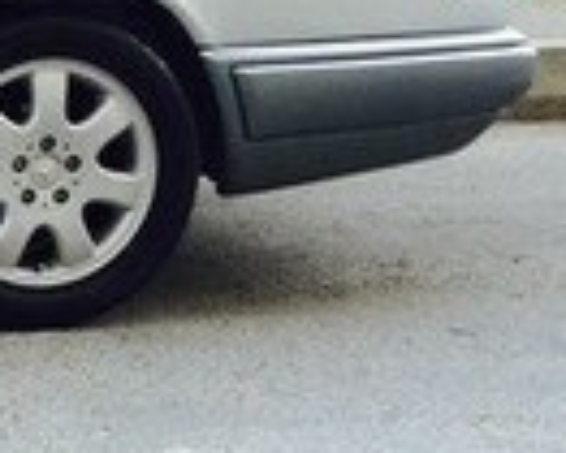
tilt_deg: -15.3
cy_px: 257
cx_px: -730
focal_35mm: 143
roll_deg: +6.6
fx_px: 2397
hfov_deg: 11.5
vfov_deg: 10.8
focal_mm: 4.15
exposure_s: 1/163
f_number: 2.2
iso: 32
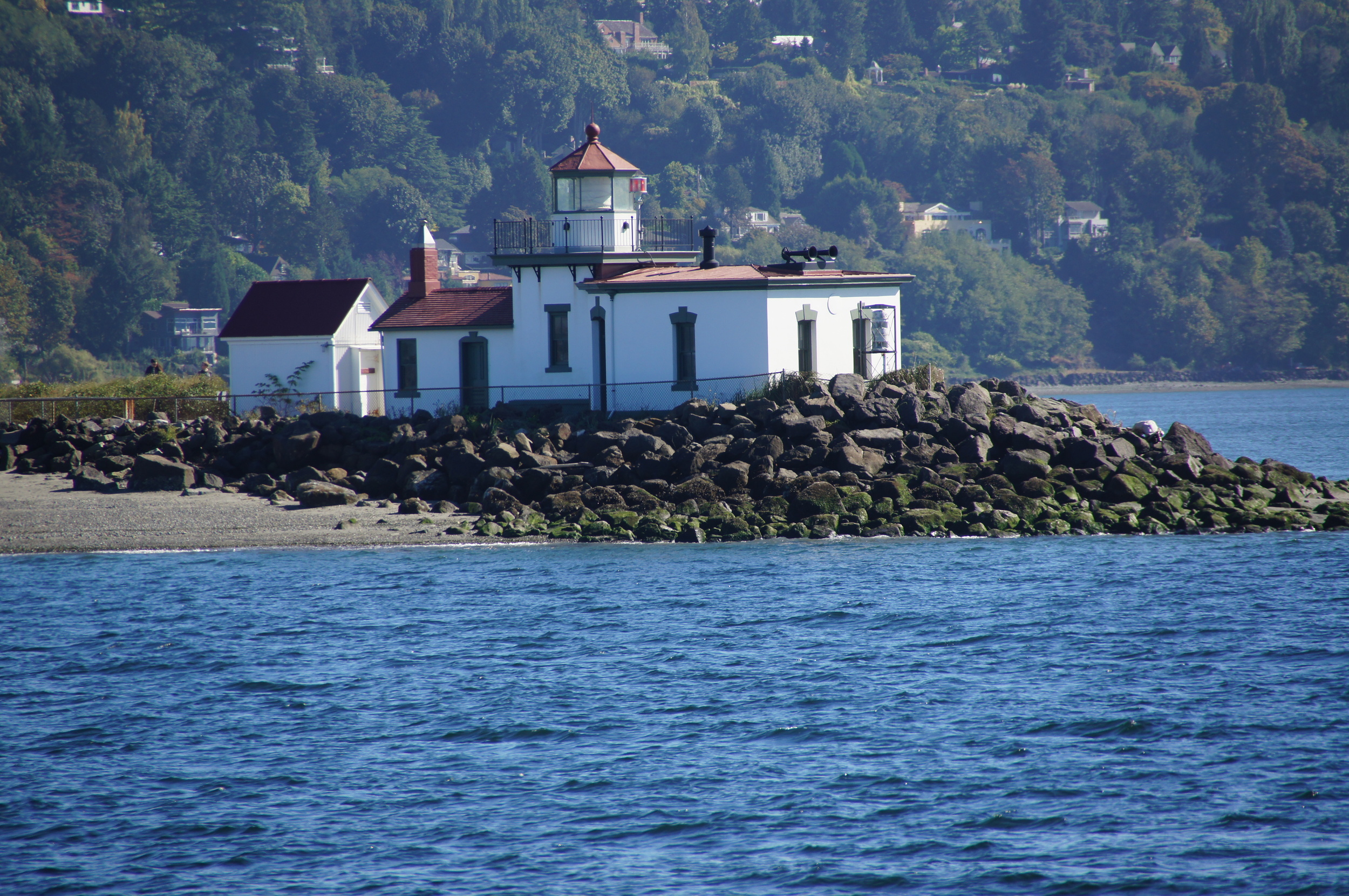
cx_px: 674
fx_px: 11790
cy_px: 448
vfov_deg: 4.4
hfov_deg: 6.5
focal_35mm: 315
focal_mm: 210
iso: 125
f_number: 6.3
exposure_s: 1/400
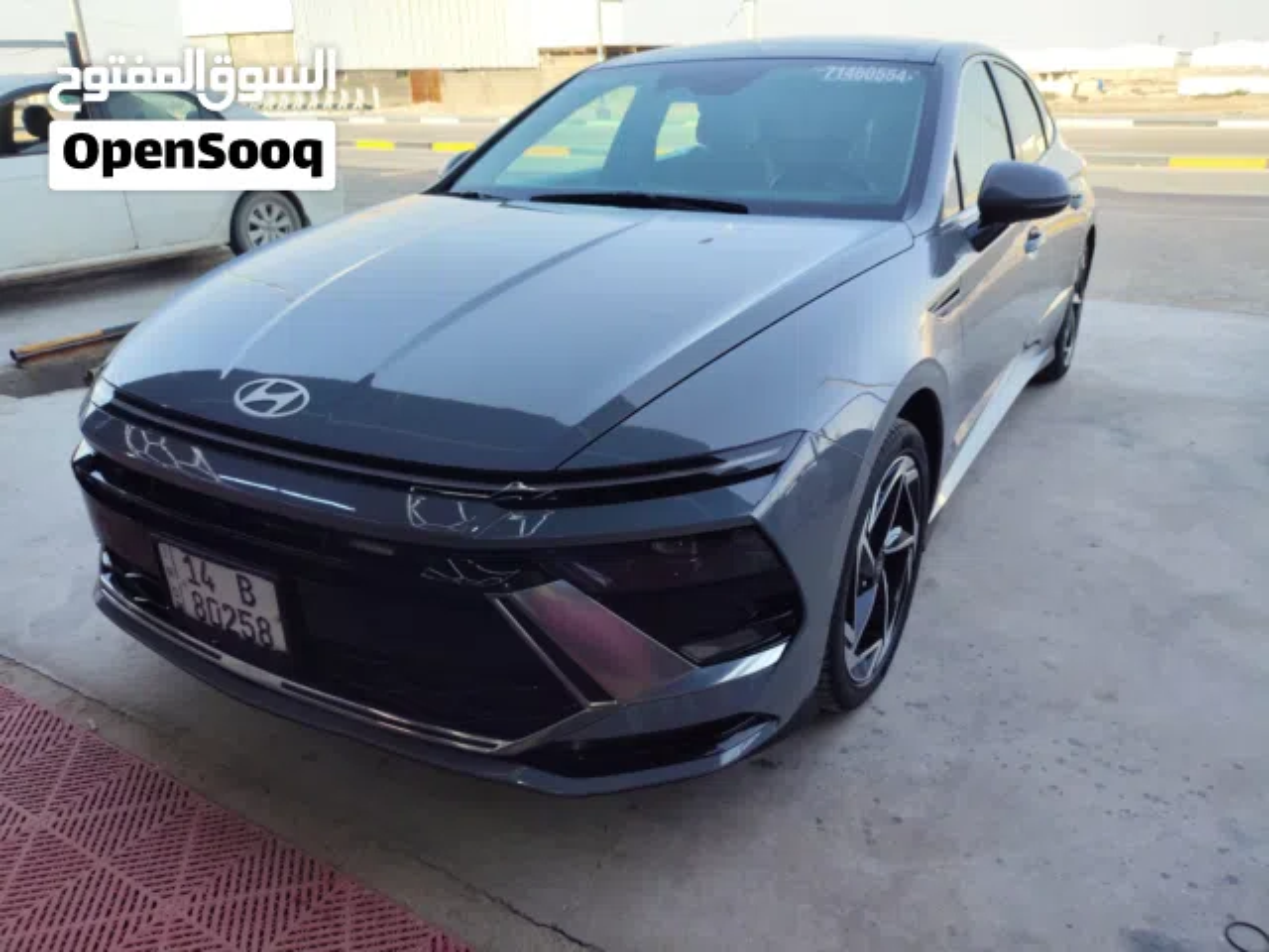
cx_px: 634
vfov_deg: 54.9
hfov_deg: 69.4
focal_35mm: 25
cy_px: 476
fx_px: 916
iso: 50
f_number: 1.79
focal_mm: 4.71
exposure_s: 1/536
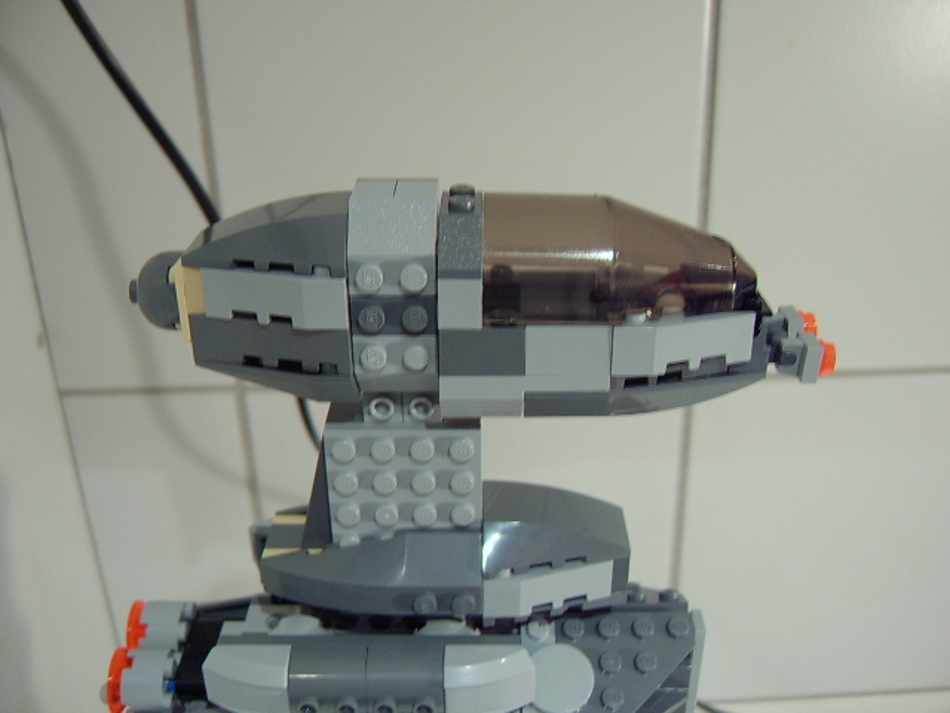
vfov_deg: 45.4
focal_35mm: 31
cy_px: 356
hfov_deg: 58.4
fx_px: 851
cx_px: 475
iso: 100
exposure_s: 1/13
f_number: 2.7
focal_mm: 8.13
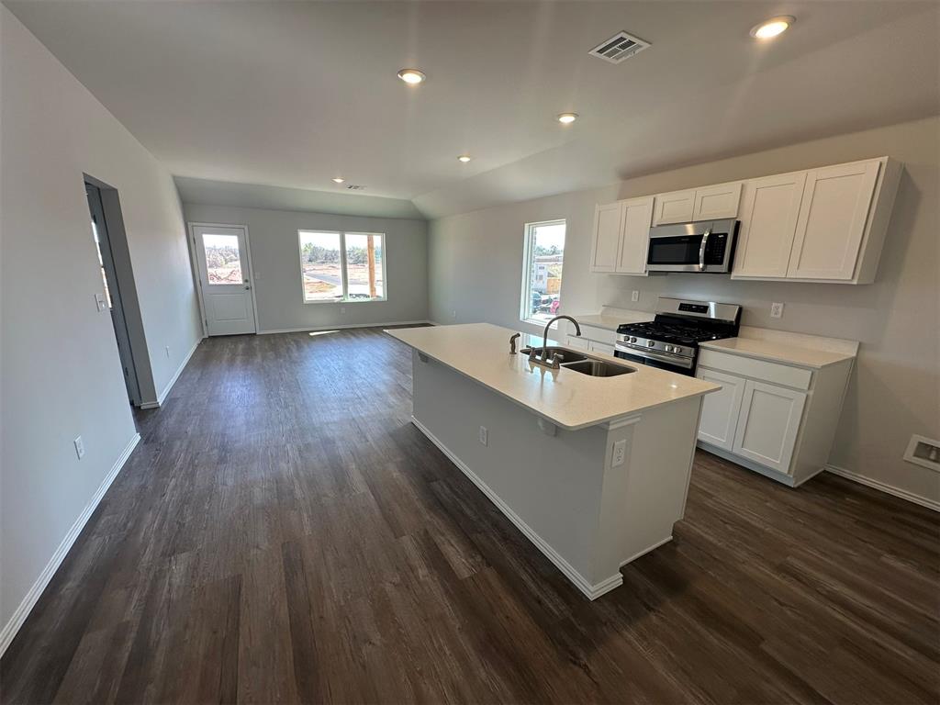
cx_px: 470
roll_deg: -2.0
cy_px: 352
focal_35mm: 14
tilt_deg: -13.0
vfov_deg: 85.7
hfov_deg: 102.1
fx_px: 380
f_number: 2.2
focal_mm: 2.22
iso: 64
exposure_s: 1/120
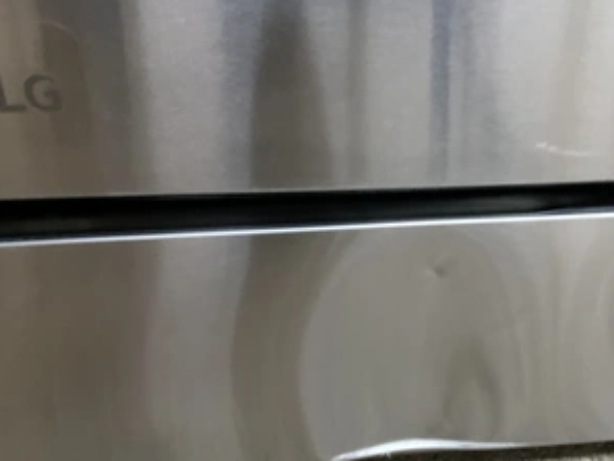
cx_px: 393
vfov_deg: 36.6
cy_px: 291
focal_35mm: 39
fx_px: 692
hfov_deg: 47.3
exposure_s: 1/30
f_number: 1.8
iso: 320
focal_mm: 3
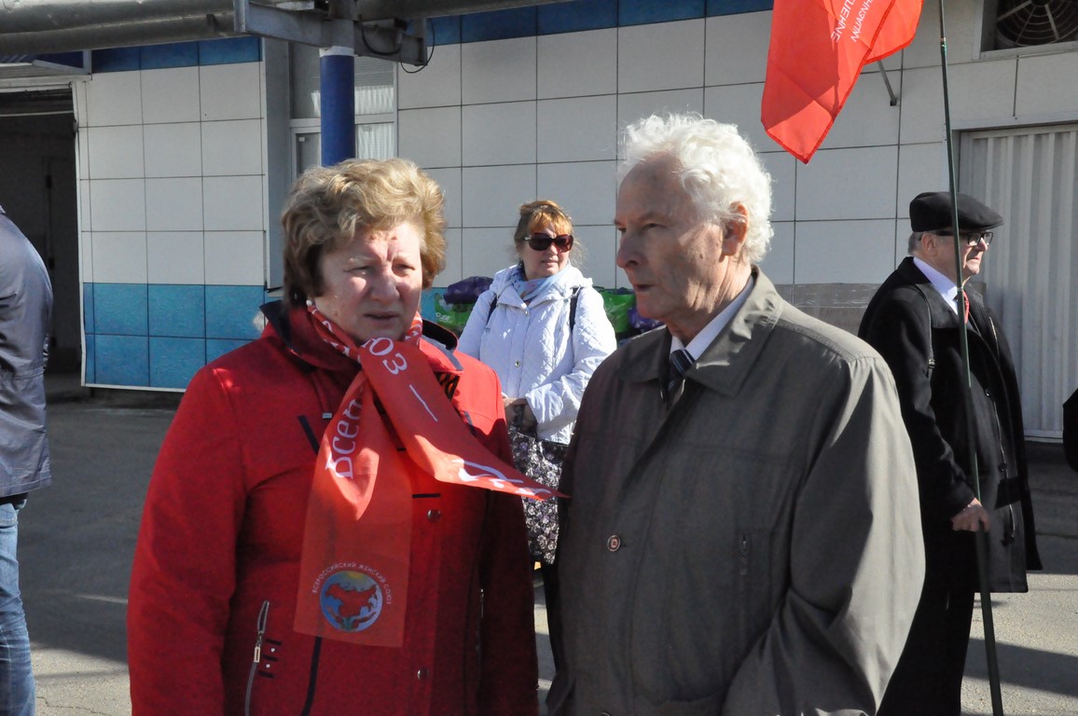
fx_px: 1705
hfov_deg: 35.1
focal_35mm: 57
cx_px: 539
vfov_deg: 23.7
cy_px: 358
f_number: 11
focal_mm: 38
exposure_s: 1/4000
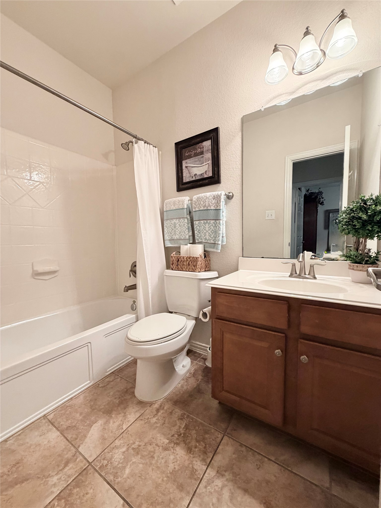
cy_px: 254
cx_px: 190
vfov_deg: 102.1
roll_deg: +0.3
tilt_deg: -5.1
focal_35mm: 14
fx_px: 205
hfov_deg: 85.7
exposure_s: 1/60
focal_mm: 2.22
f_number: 2.2
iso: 320
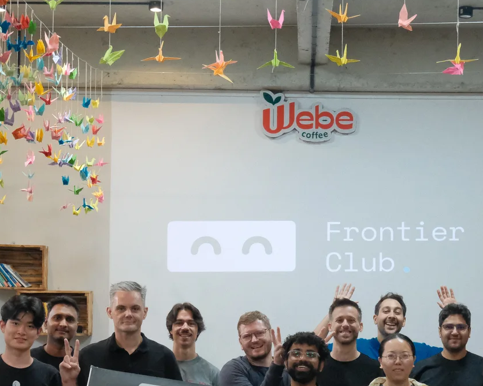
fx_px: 1329
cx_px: 274
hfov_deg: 20.6
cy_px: 338
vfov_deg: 16.3
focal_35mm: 93
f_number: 5.6
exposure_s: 1/125
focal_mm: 30.5
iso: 5000
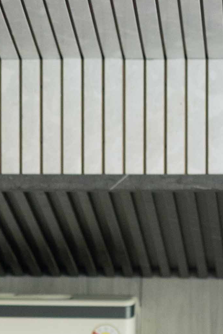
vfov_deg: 6.7
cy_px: 853
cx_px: 239
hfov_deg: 4.7
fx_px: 2693
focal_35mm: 290
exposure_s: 1/100
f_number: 2.5
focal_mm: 50
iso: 1000
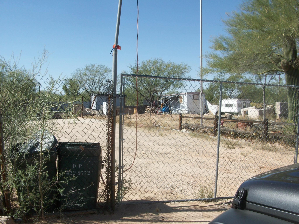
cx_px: 150
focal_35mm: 34
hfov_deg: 54.0
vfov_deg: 41.8
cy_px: 112
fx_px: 294
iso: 64
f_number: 5.5
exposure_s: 1/331
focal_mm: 5.7
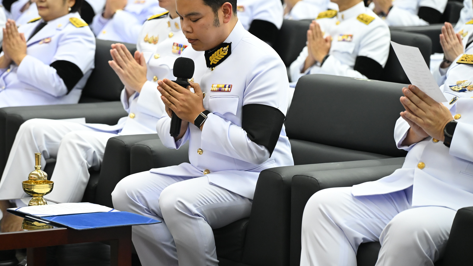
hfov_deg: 14.6
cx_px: 199
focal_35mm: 147
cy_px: 100
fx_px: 1844
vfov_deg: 8.3
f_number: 4
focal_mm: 120
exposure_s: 1/200
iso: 3200
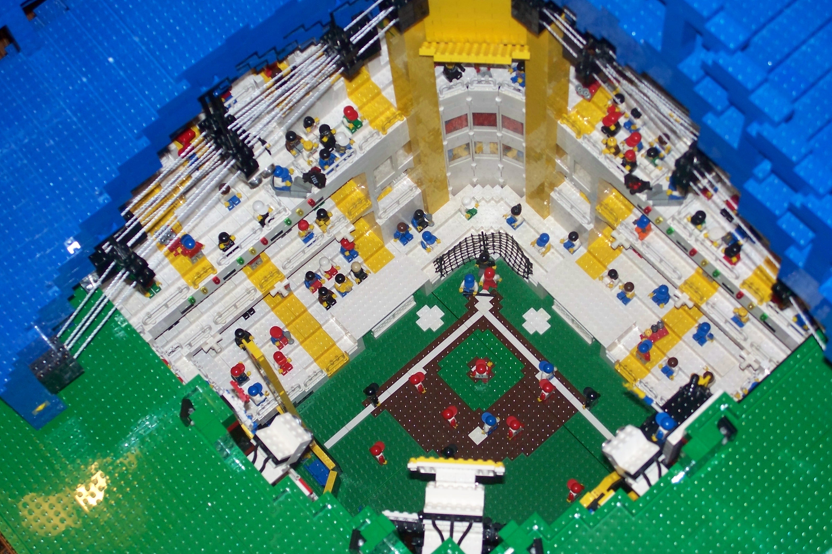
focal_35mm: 63
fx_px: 1456
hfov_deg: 31.9
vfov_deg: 21.6
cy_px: 274
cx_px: 415
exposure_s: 1/100
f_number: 3.2
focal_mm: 12.6
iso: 200
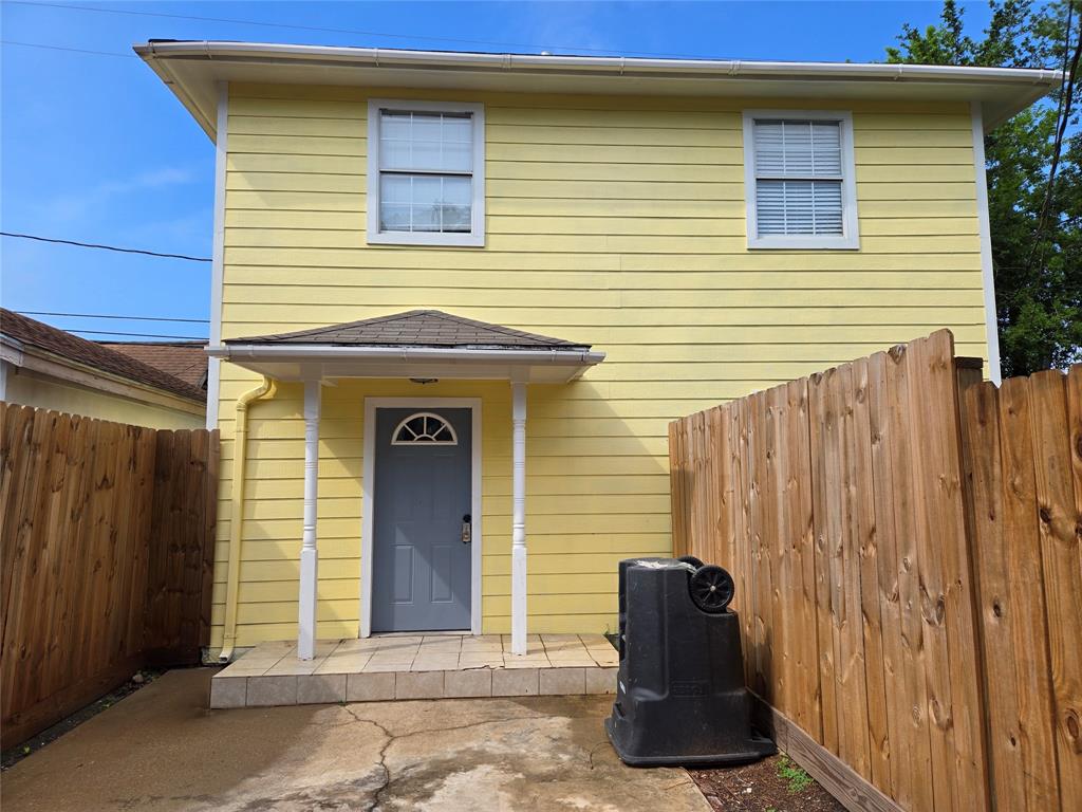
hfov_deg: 73.9
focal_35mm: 23
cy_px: 406
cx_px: 541
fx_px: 719
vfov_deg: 58.9
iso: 25
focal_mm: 5.4
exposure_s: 1/1369
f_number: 1.8
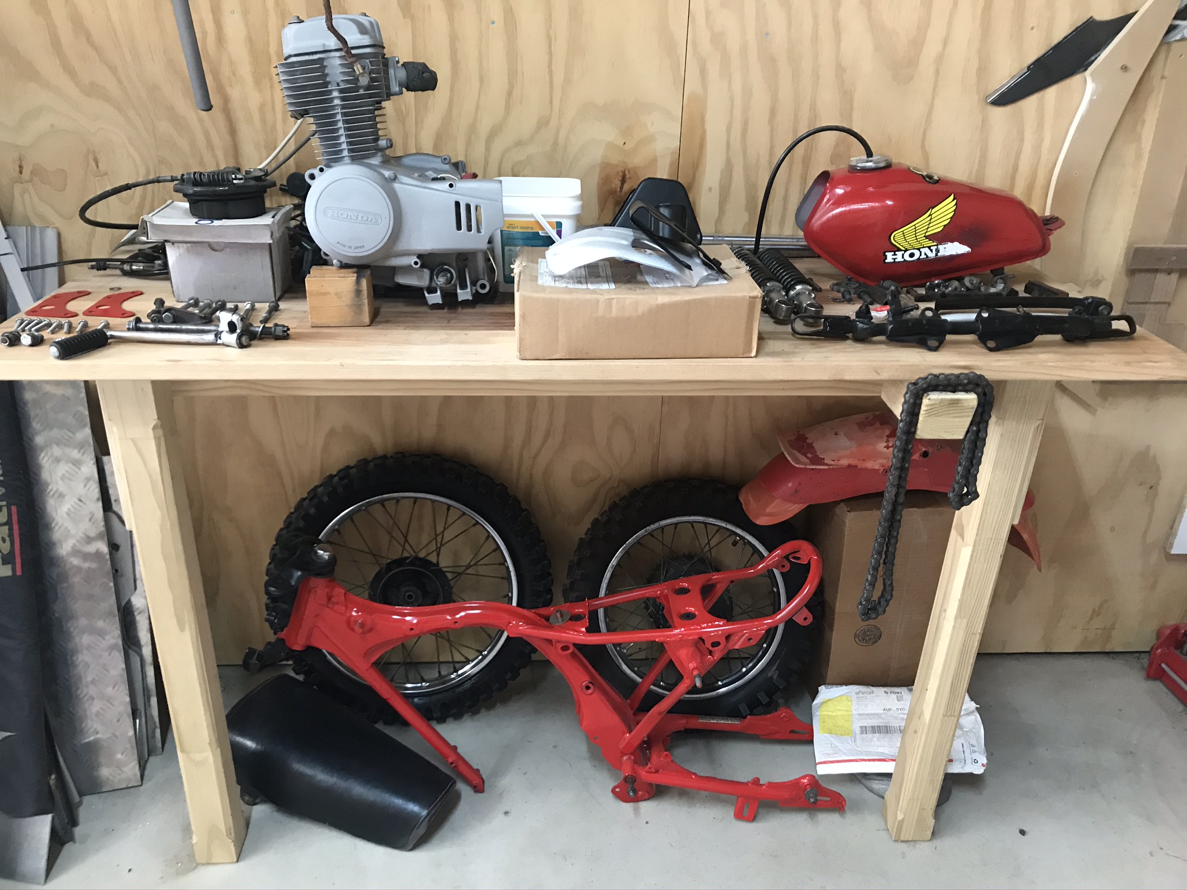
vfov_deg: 49.7
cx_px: 594
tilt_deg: -25.8
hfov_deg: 63.4
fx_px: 960
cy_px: 445
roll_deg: -1.7
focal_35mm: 28
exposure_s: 1/17
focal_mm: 3.99
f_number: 1.8
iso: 80
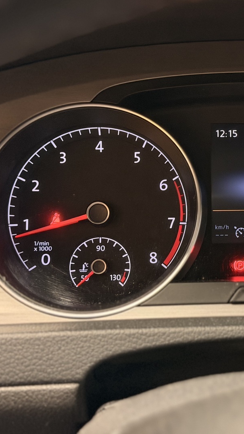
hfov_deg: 16.8
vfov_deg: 30.2
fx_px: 805
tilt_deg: -20.2
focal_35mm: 70
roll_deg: -0.5
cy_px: 217
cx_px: 260
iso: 500
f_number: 1.78
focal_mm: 6.76
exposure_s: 1/33
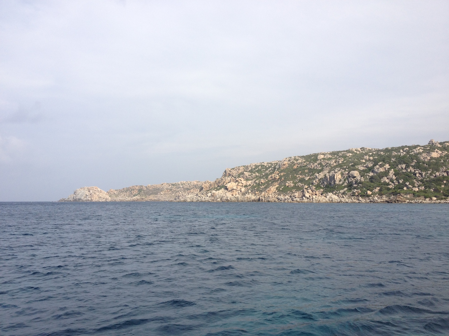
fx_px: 454
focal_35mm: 35
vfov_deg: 40.7
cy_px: 168
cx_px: 224
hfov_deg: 52.6
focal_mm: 4.28
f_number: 2.4
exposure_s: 1/1672
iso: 64
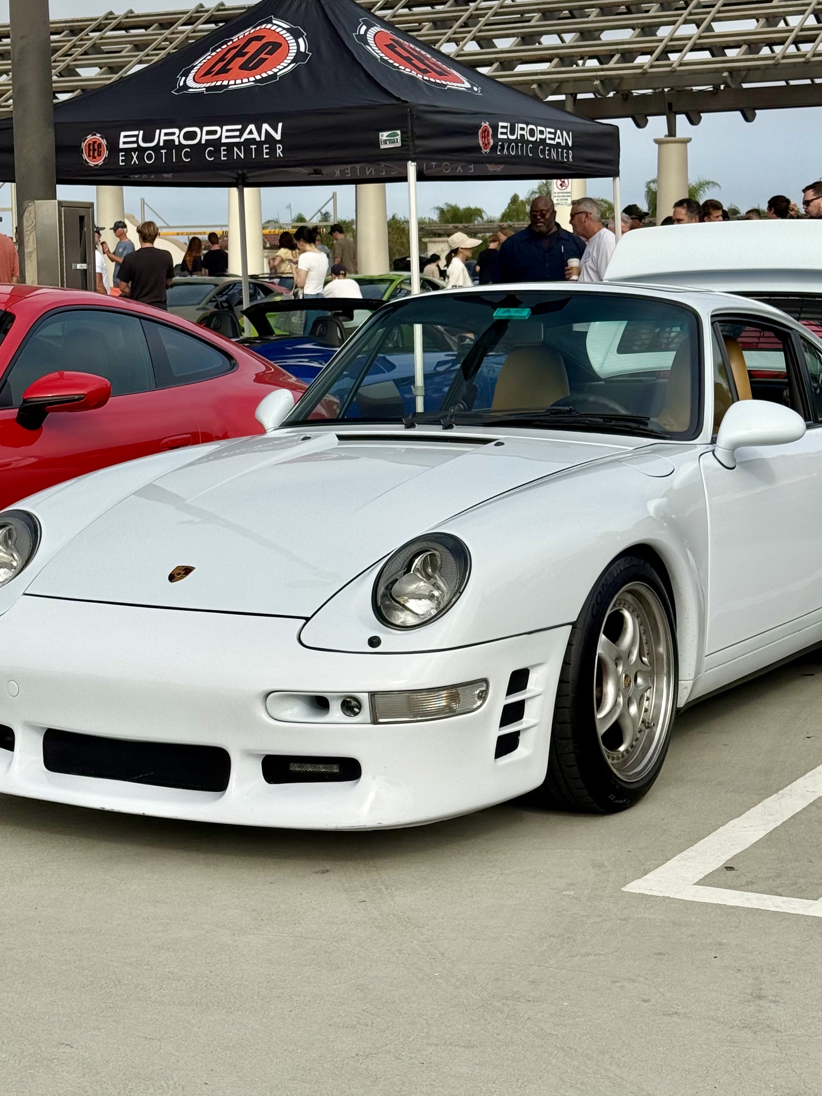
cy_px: 503
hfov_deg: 22.2
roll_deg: +0.2
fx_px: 2090
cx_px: 450
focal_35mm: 66
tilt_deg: -5.9
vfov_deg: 29.4
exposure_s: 1/4098
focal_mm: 6.76
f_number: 1.78
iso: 64
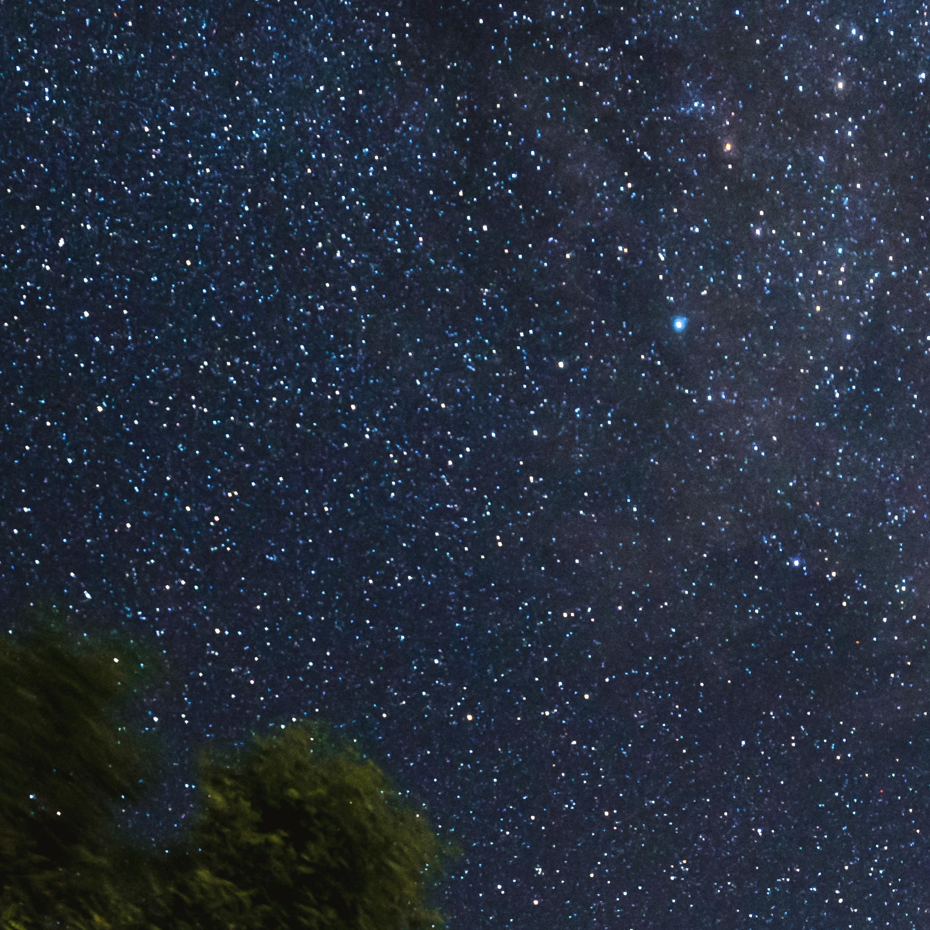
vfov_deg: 27.9
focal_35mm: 50
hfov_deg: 33.3
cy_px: 1223
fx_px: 1520
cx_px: 700
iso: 1600
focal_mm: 14
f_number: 1.8
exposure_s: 13
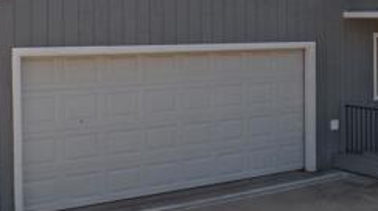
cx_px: 314
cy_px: 45
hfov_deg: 29.7
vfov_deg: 17.3
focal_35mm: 69
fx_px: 691
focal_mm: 4.3
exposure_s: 1/550
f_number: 4.4
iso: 100
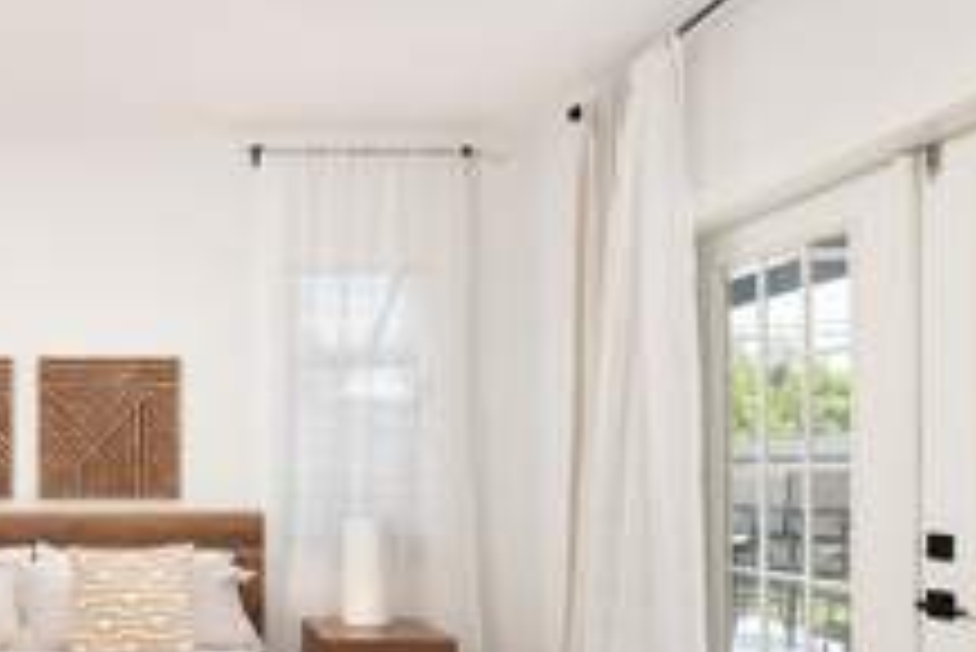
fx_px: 841
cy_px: 463
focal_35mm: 31
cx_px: 157
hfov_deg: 54.8
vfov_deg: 41.5
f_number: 8
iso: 250
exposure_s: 1/4
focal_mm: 14
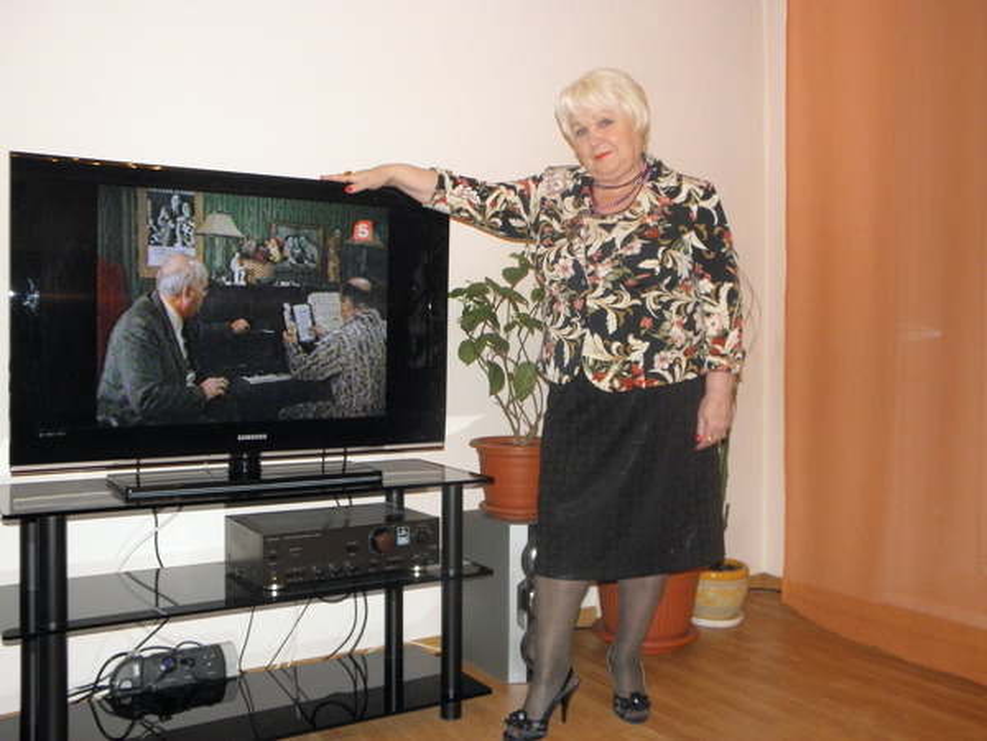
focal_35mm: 33
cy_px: 370
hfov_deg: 55.4
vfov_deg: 42.9
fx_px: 941
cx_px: 494
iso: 250
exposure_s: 1/50
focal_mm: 5.9
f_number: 3.6
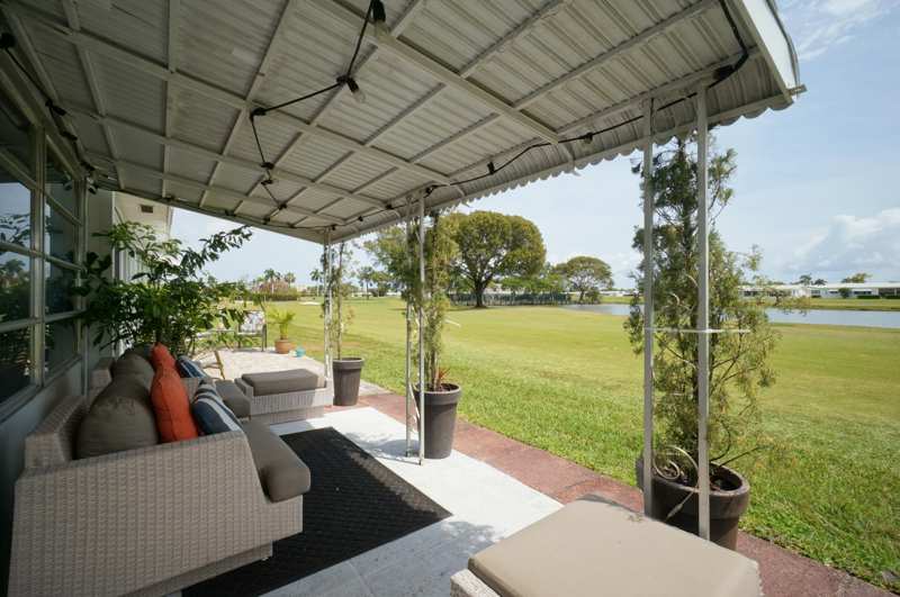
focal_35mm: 15
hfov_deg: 100.5
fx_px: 374
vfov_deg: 77.2
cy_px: 298
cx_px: 450
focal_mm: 10
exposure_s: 1/60
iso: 125
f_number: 16
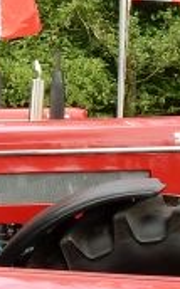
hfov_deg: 8.7
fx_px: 1166
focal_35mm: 148
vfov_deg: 14.0
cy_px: 39
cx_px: -47
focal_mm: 5.4
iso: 125
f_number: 4
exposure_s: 1/250
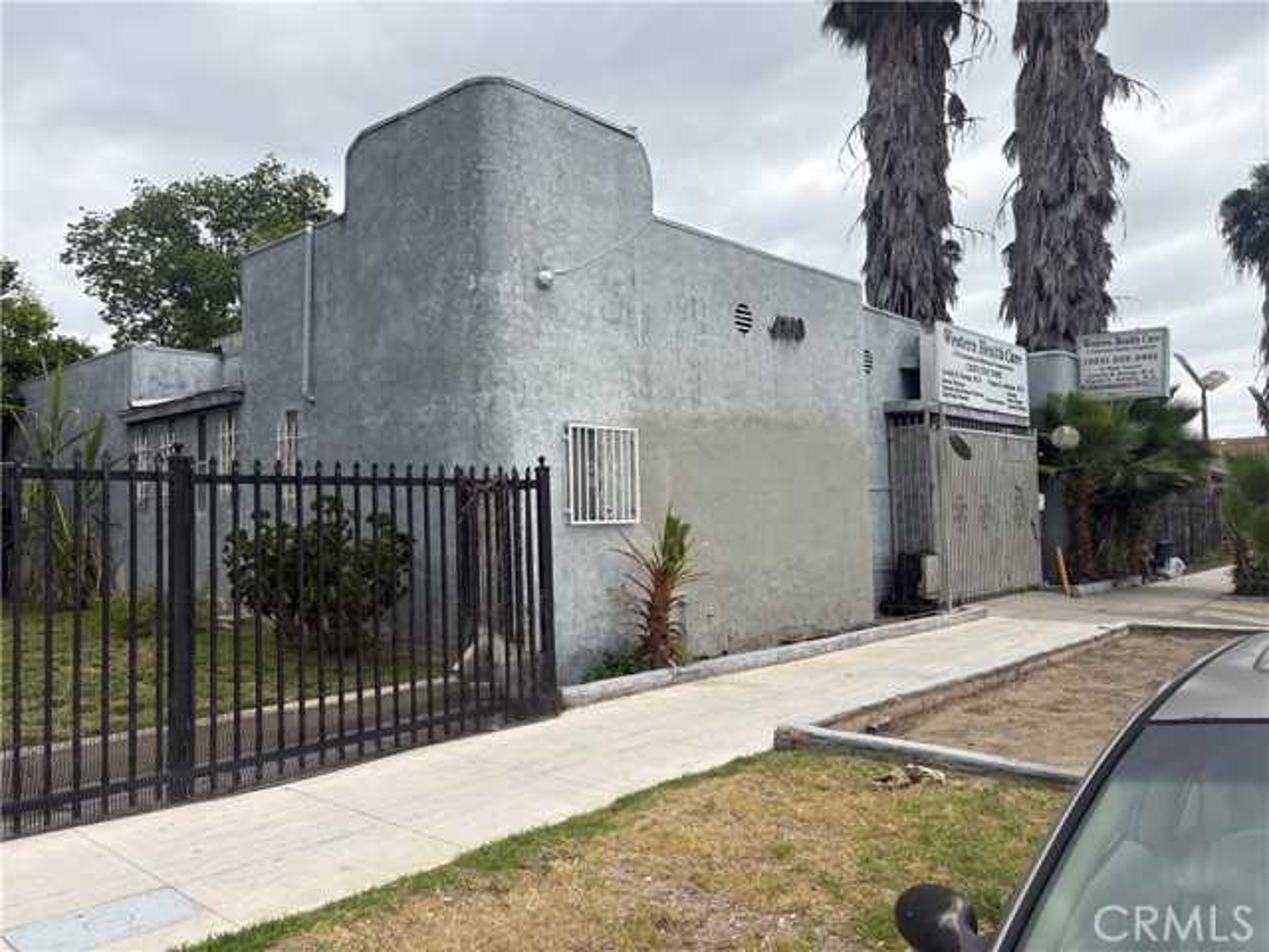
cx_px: 634
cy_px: 476
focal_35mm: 26
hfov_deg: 67.3
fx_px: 953
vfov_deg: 53.1
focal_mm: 5.96
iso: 50
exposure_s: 1/3279
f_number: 1.6
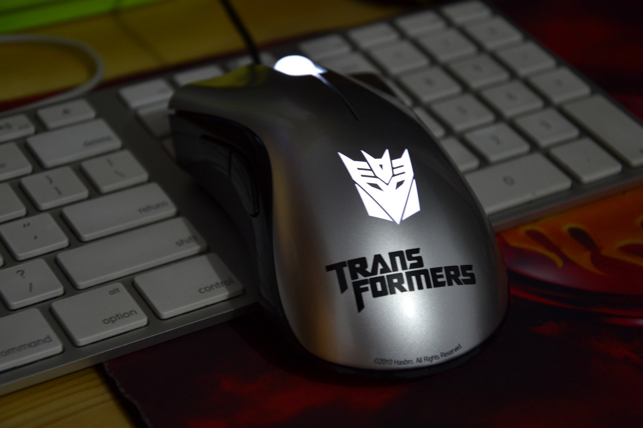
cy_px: 214
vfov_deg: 13.8
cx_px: 322
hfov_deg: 20.6
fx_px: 1768
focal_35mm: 99
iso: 400
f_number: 5.3
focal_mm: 66
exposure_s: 1/4
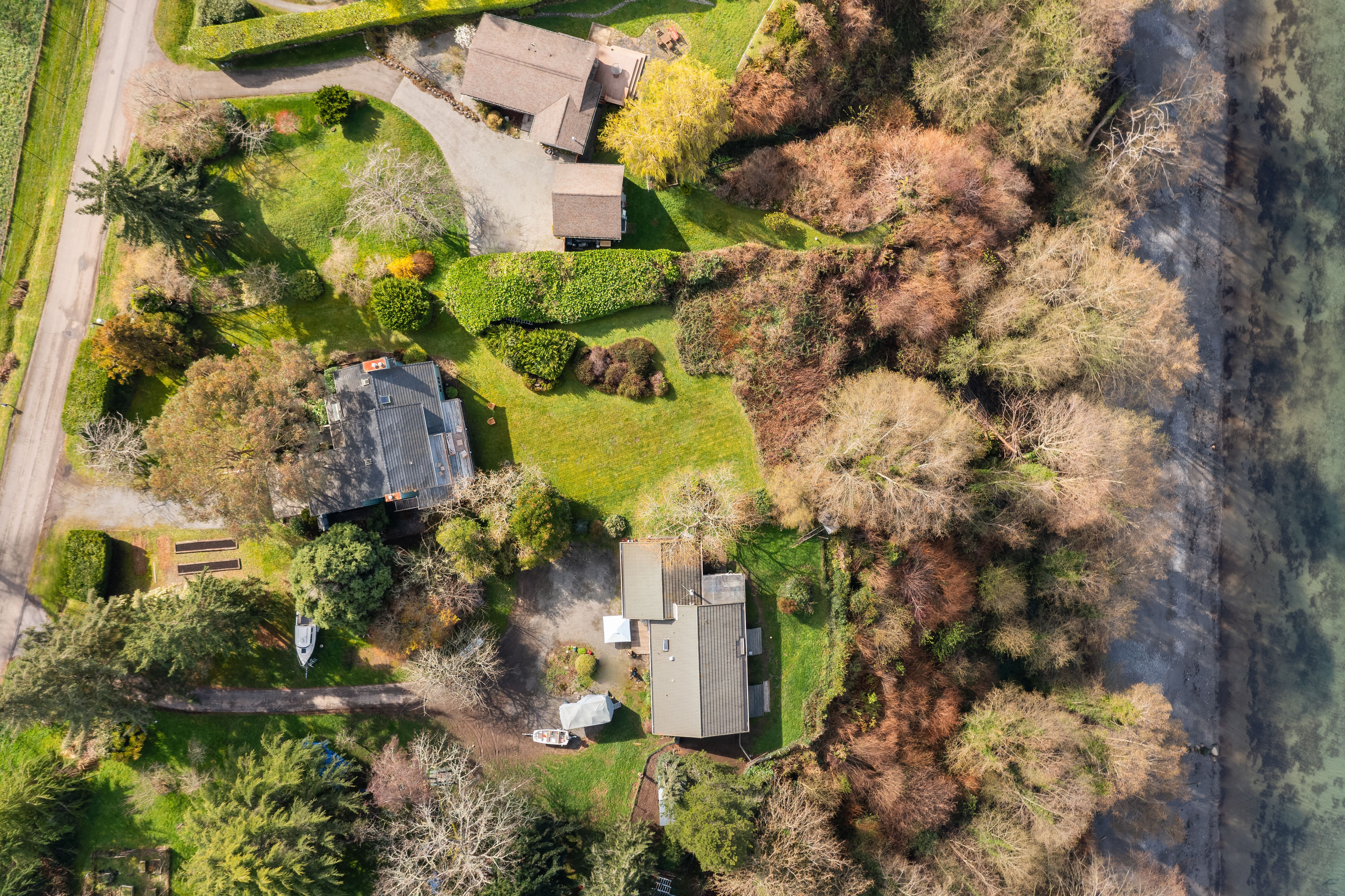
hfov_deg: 65.5
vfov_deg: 46.4
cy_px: 448
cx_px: 672
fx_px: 1046
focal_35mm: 28
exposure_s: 1/200
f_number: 4
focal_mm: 10.26
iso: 100
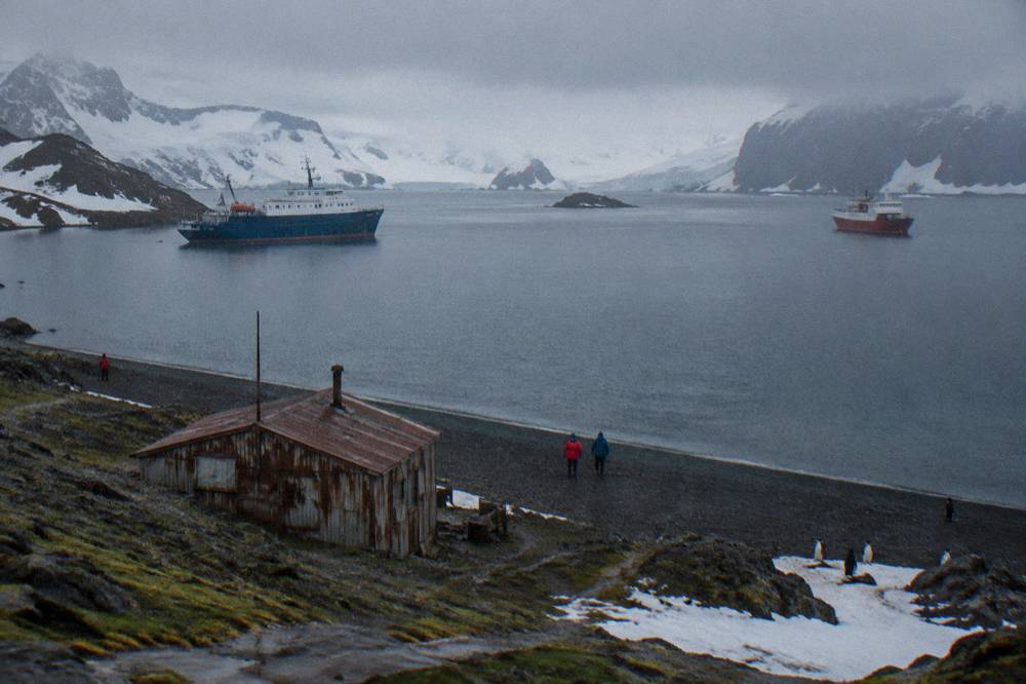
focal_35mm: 28
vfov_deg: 46.4
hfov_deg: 65.5
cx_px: 513
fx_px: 798
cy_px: 342
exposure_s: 1/800
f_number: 6.3
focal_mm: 28
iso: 500
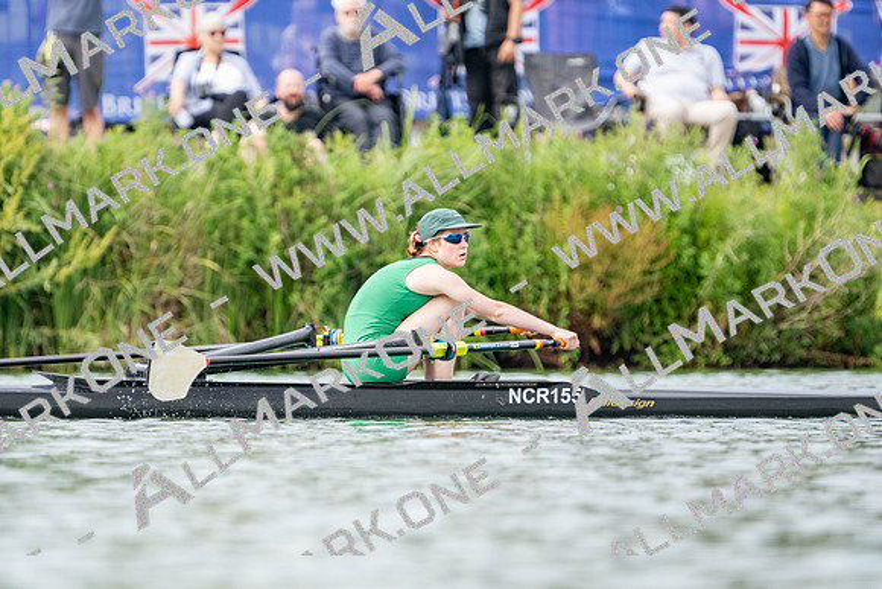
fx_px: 22054
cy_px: 294
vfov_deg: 1.5
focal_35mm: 900
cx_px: 441
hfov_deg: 2.3
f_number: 6.3
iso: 800
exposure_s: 1/1600
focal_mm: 600
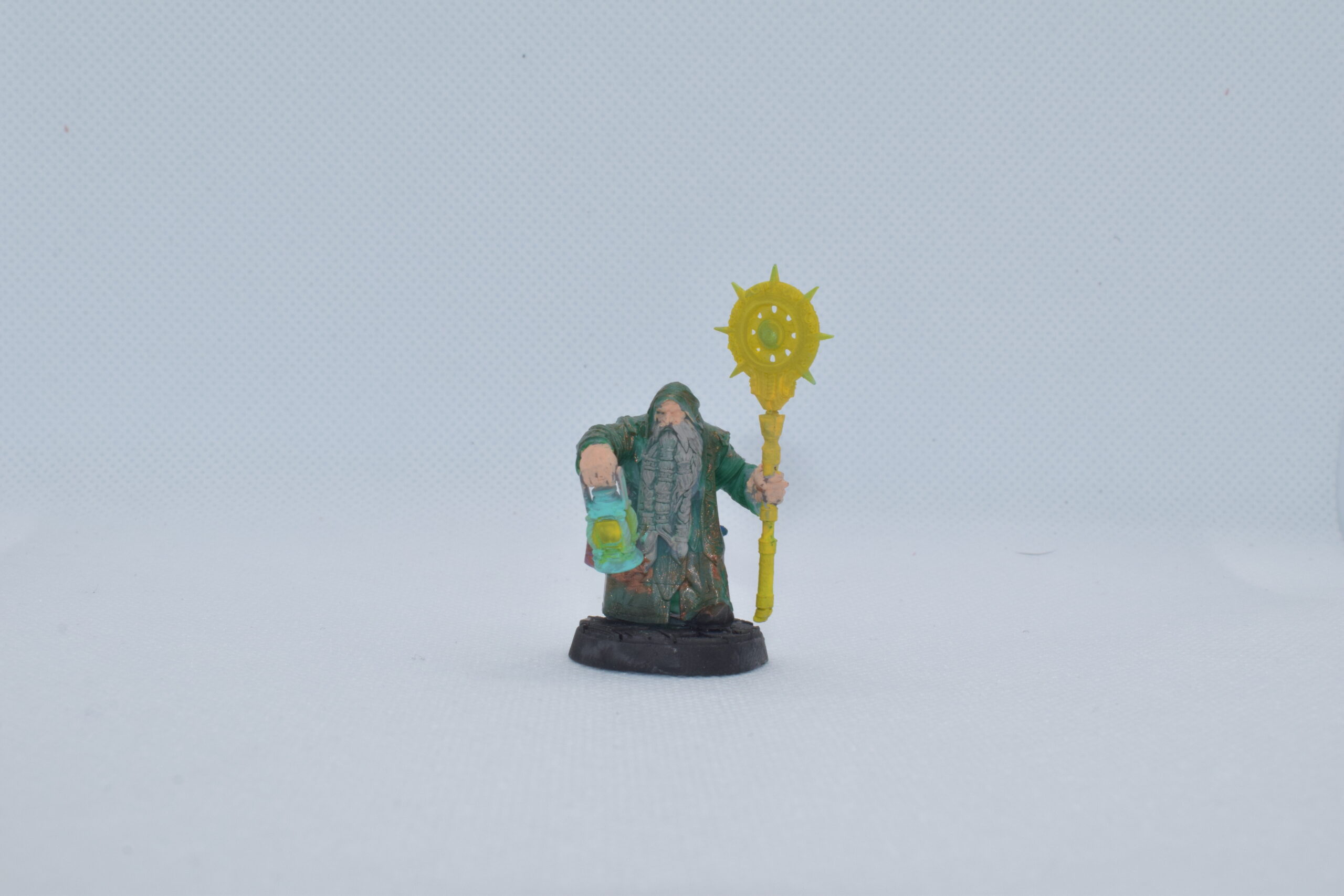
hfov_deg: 37.8
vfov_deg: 25.8
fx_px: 1960
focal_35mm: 52
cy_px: 448
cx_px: 672
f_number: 18
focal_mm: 35
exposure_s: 1/125
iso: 800
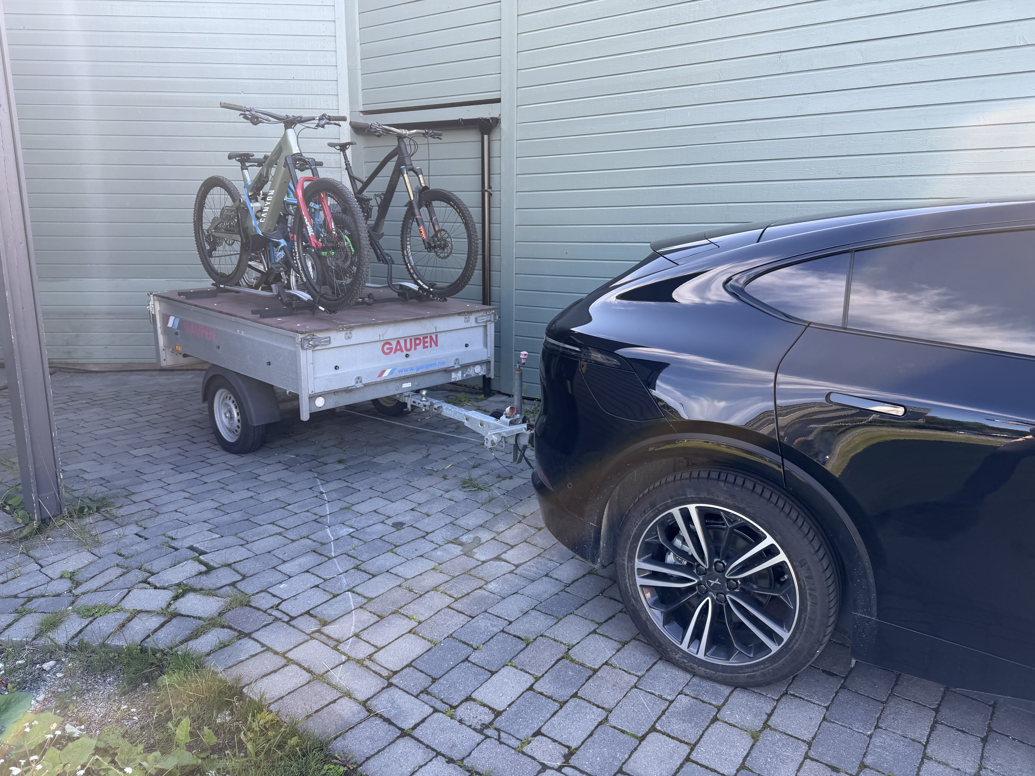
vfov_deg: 56.8
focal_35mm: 24
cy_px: 388
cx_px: 518
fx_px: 718
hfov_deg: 71.6
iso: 80
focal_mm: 6.76
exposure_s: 1/410
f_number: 1.78
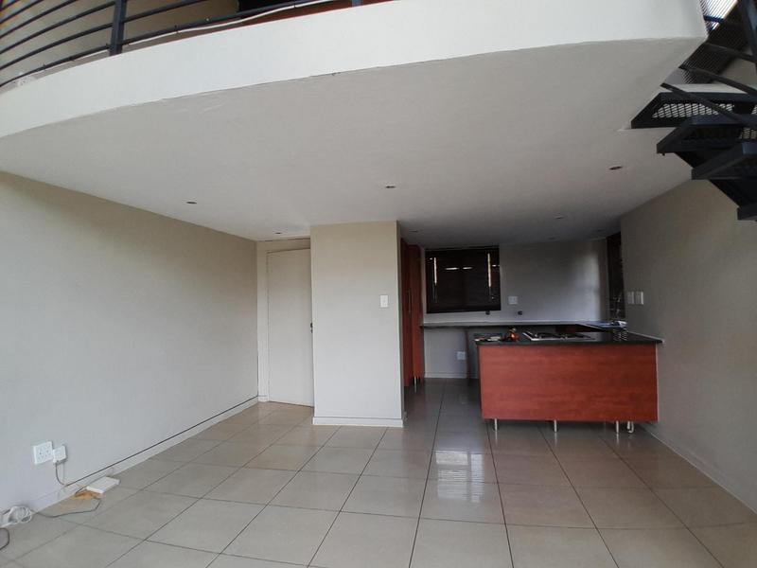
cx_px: 378
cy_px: 284
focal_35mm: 17
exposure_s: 1/40
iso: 40
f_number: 2.2
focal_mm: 1.46
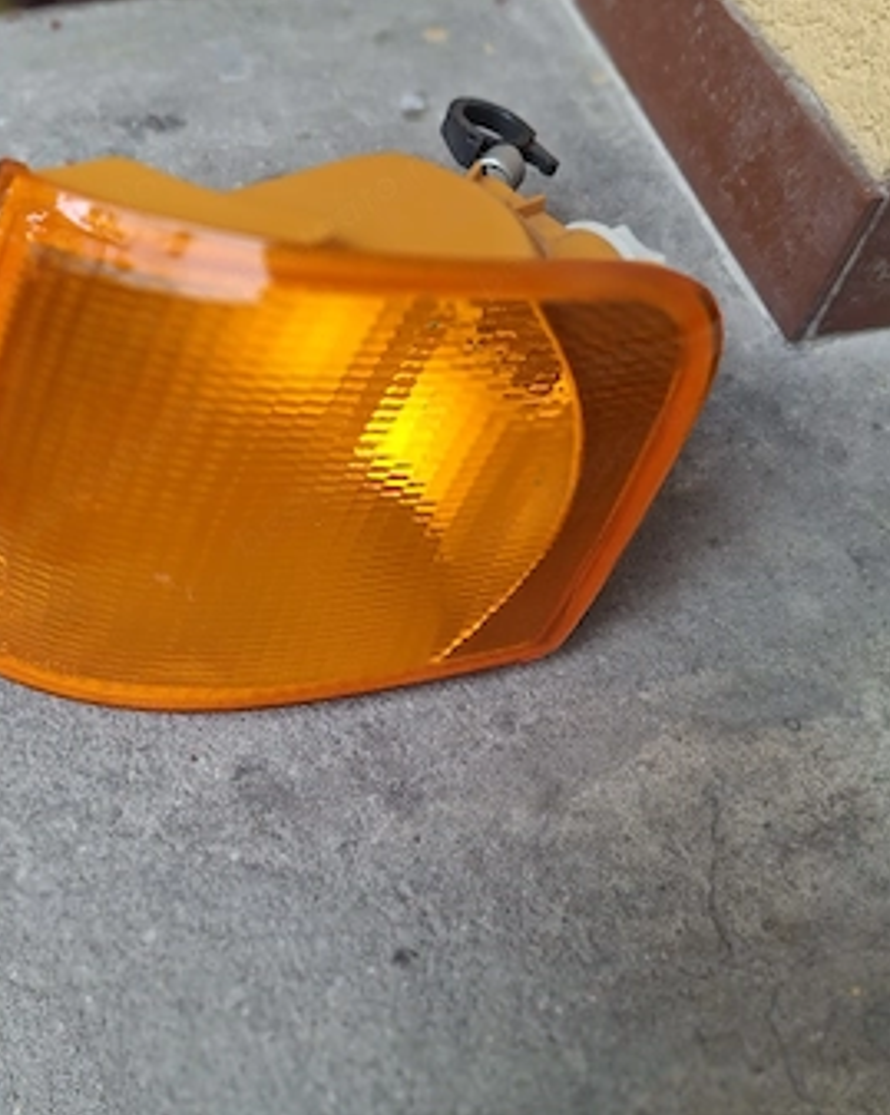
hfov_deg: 49.9
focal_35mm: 29
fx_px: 956
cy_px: 519
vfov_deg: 60.4
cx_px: 420
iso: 40
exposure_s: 1/100
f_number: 1.8
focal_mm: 4.69
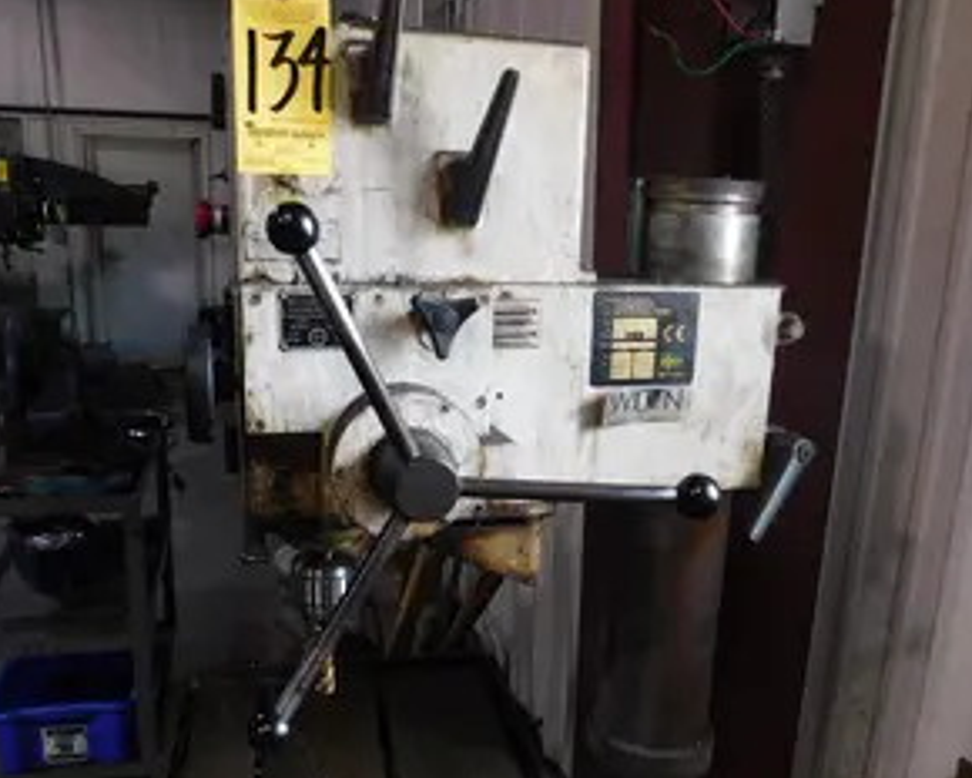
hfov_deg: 57.2
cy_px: 446
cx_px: 483
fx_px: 892
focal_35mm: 31
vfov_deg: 47.0
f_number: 3
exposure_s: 1/30
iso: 250
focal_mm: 4
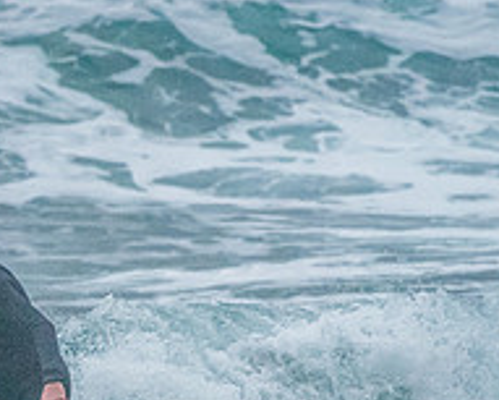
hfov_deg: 1.3
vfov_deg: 1.0
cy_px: 424
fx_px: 22652
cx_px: -137
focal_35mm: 1533
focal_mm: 500
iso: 5600
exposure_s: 1/1600
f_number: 5.6
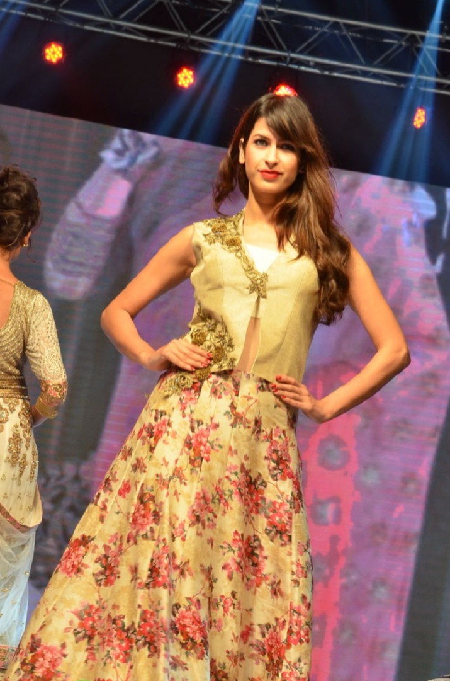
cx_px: 196
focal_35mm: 130
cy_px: 455
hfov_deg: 10.5
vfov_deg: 15.8
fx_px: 2451
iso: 1000
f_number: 6.3
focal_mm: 62
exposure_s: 1/125
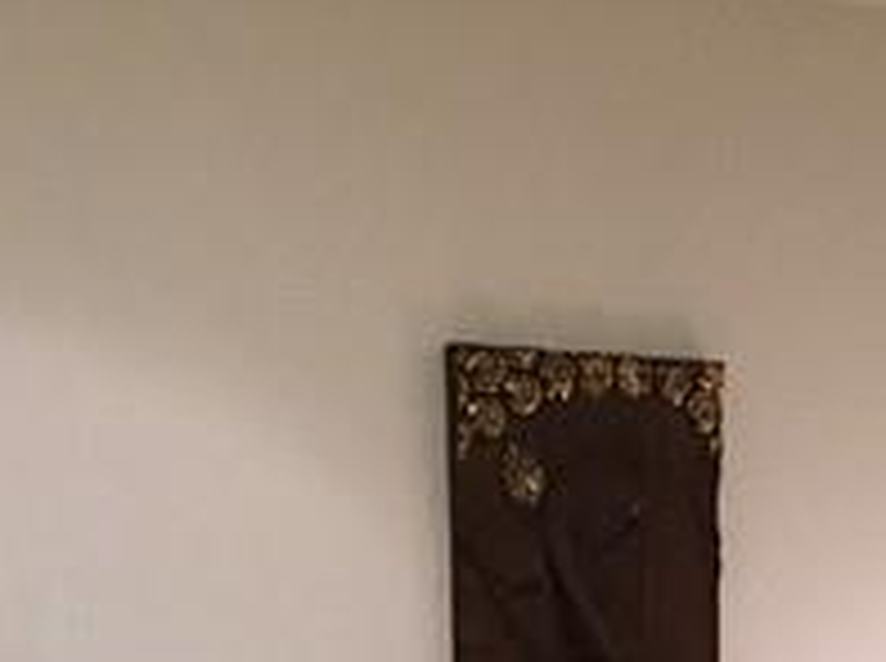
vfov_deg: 9.2
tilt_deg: -8.2
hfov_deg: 13.0
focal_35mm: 151
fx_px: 3858
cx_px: 819
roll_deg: +0.7
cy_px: 1360
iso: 125
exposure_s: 1/30
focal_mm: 4.15
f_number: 2.2
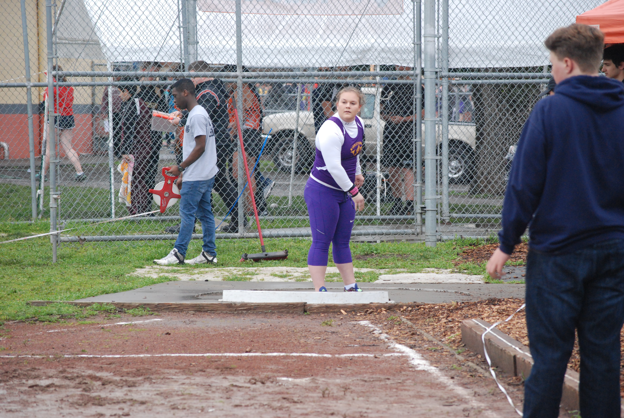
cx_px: 312
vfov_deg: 7.9
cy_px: 209
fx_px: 3020
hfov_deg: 11.8
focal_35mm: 174
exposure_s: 1/800
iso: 1000
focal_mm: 116
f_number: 7.1
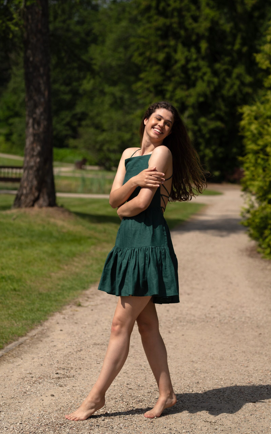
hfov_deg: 15.0
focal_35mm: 87
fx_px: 1028
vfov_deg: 23.8
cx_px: 136
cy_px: 217
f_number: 3.5
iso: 160
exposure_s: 1/1600
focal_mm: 85
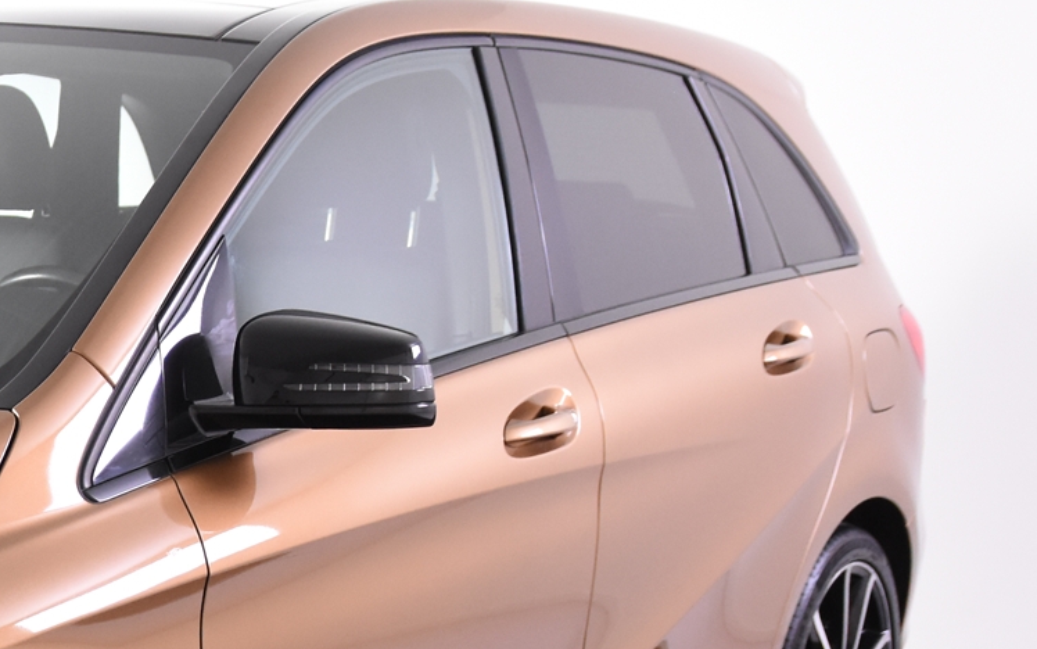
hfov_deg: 19.1
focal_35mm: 102
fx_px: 2884
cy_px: 603
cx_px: -256
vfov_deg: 12.7
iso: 1600
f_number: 4
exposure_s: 1/60
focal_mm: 26
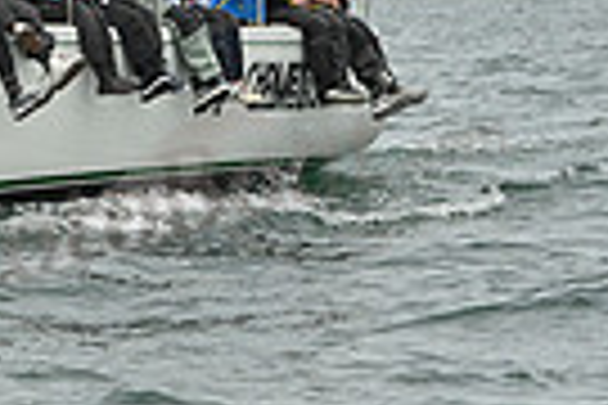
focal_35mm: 364
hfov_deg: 5.6
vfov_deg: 3.8
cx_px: -356
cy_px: 29
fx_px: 6147
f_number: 10
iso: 320
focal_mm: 85
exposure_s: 1/1000
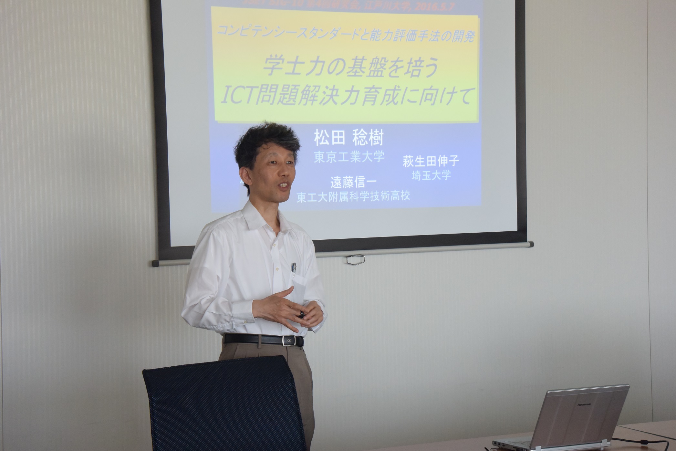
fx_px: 1521
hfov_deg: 25.1
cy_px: 226
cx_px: 338
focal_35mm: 81
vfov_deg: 16.9
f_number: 5.6
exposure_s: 1/100
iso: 800
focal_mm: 30
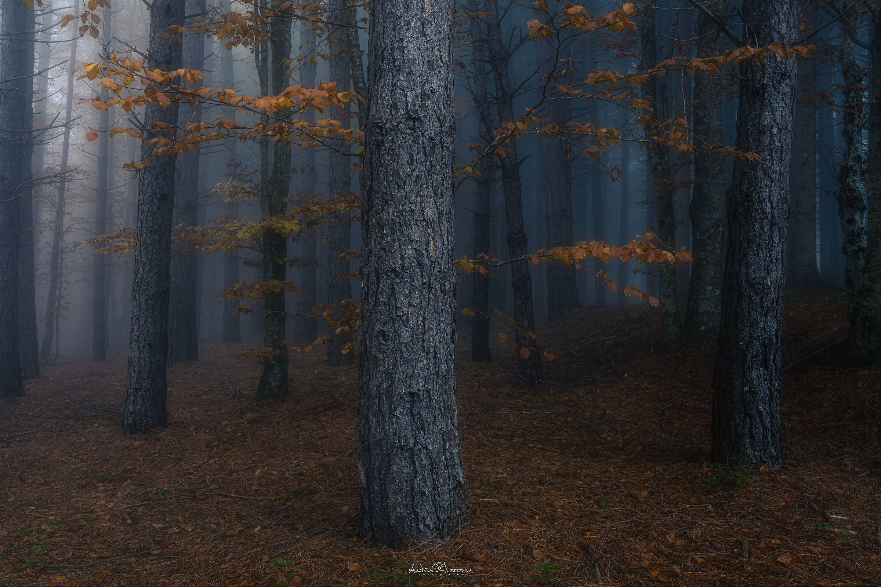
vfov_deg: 42.3
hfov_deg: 60.3
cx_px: 440
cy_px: 294
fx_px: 759
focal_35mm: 31
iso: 100
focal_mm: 31
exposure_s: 1/8
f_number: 11
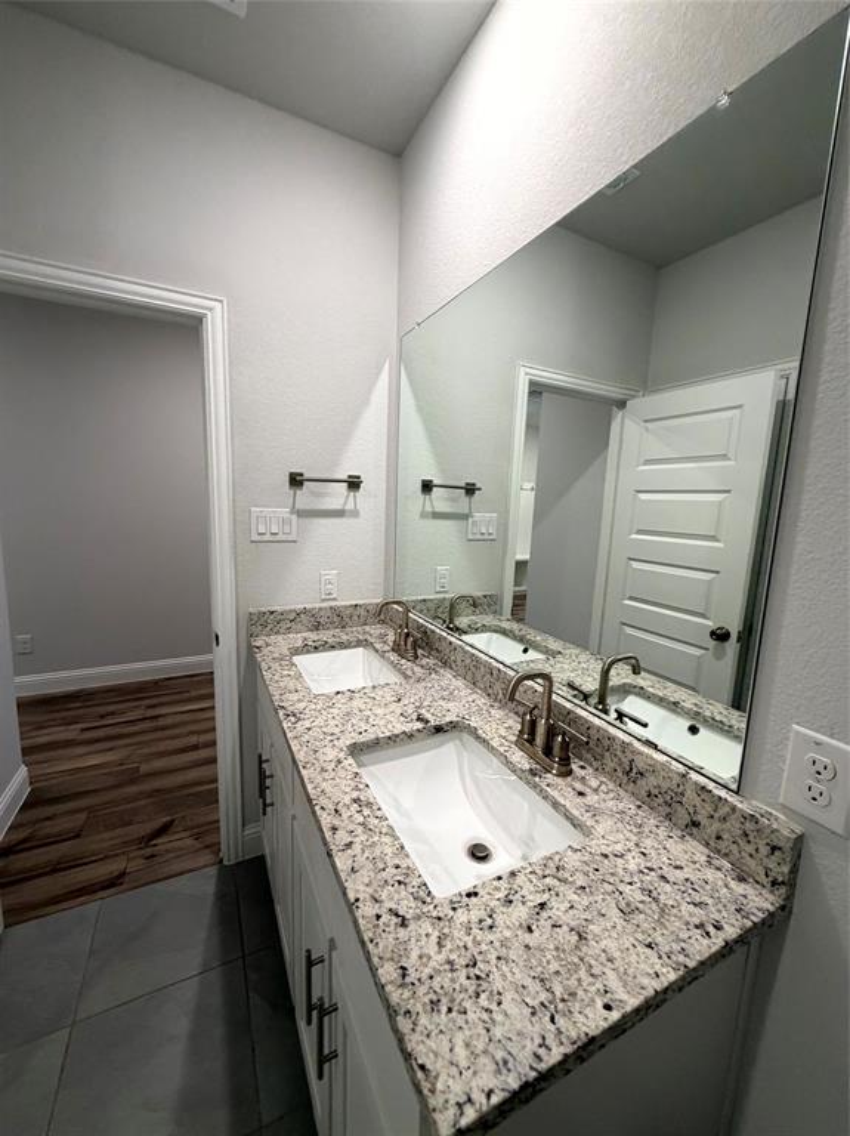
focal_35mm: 14
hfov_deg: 85.6
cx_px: 425
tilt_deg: -7.6
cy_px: 568
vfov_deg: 102.1
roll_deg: -3.5
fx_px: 459
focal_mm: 2.22
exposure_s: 1/120
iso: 250
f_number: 2.2
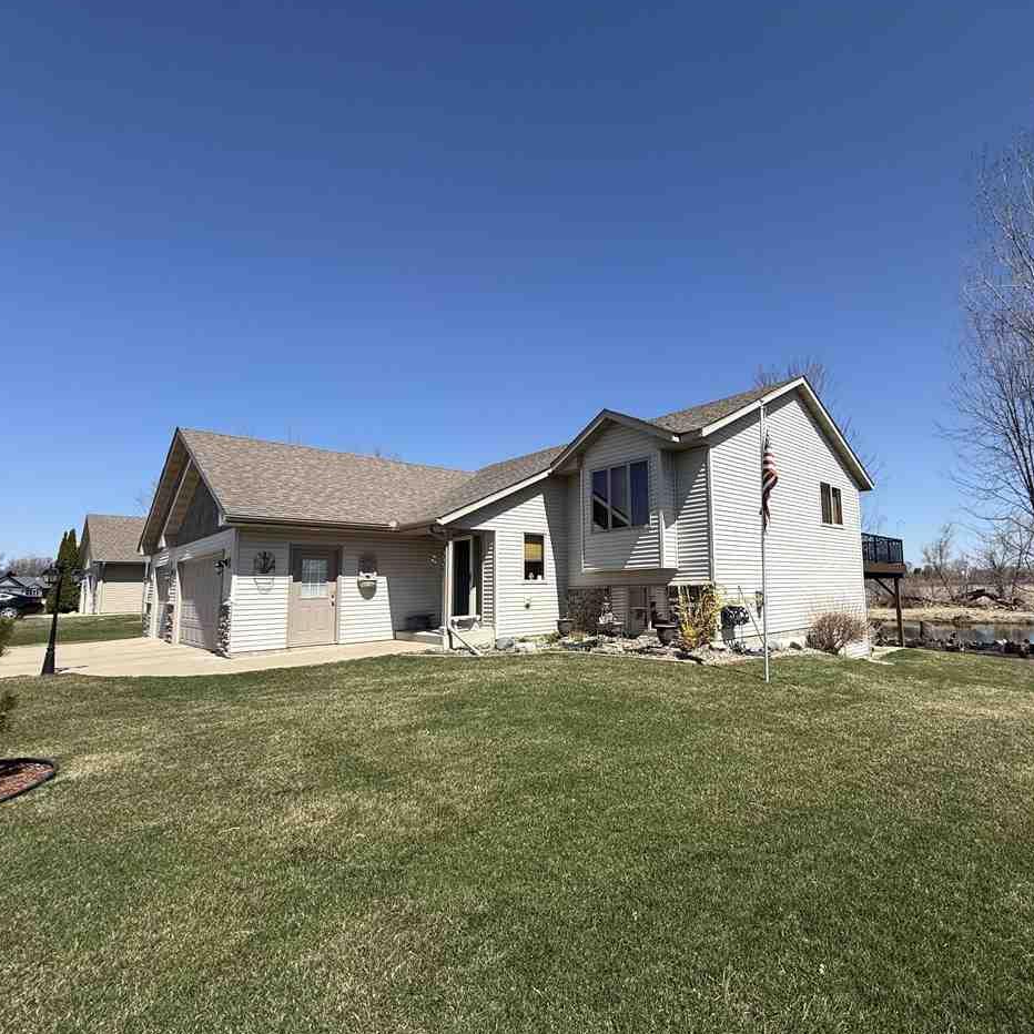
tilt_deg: +6.9
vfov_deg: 84.0
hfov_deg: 82.9
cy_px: 524
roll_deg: +0.8
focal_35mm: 17
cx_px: 621
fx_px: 575
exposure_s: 1/2841
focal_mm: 2.22
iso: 50
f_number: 2.2
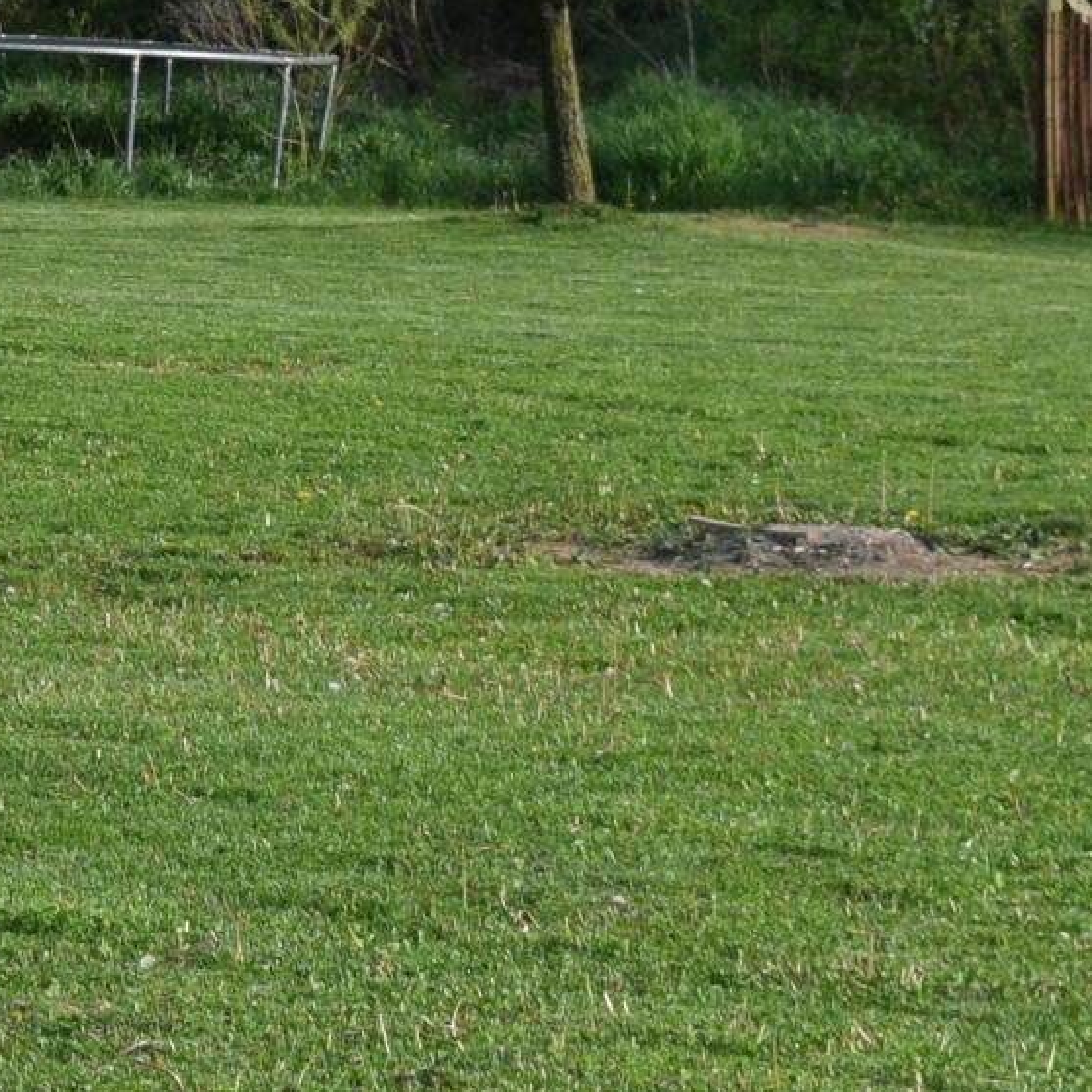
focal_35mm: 308
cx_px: -1033
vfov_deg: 5.6
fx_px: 11003
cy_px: -369
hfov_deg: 5.6
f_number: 10
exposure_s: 1/400
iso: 200
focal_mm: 45
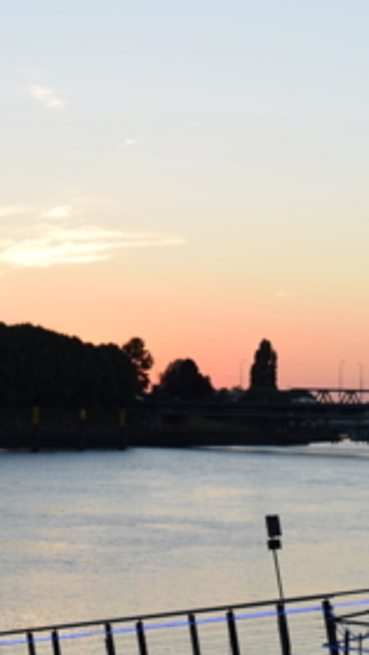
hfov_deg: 10.9
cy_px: 248
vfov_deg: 19.8
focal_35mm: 108
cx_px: -115
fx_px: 1878
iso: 100
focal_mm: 24
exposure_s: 1/125
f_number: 5
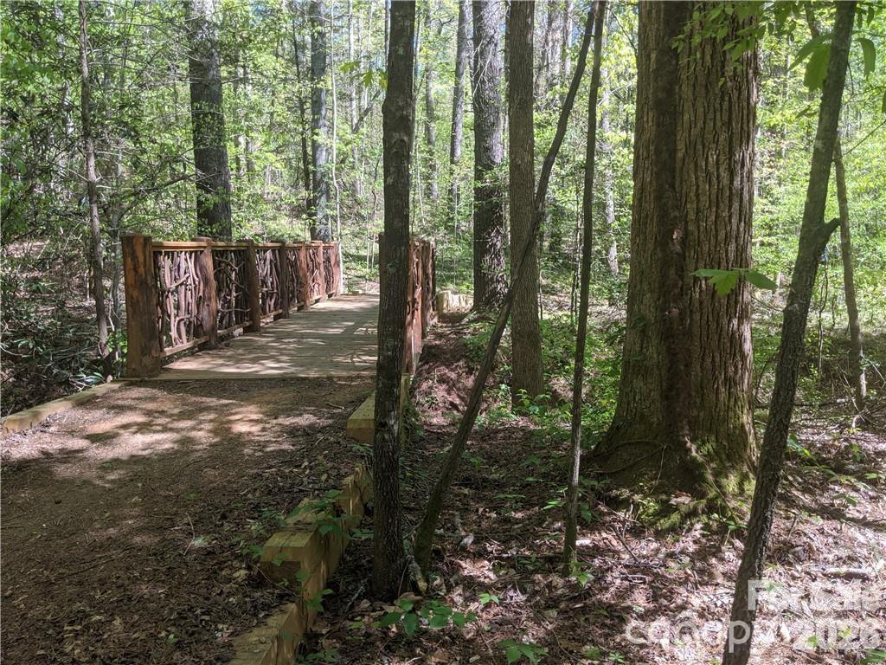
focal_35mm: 27
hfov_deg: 65.3
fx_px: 691
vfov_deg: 51.4
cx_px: 443
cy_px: 332
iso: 49
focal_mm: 4.44
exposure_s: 1/397
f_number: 1.8
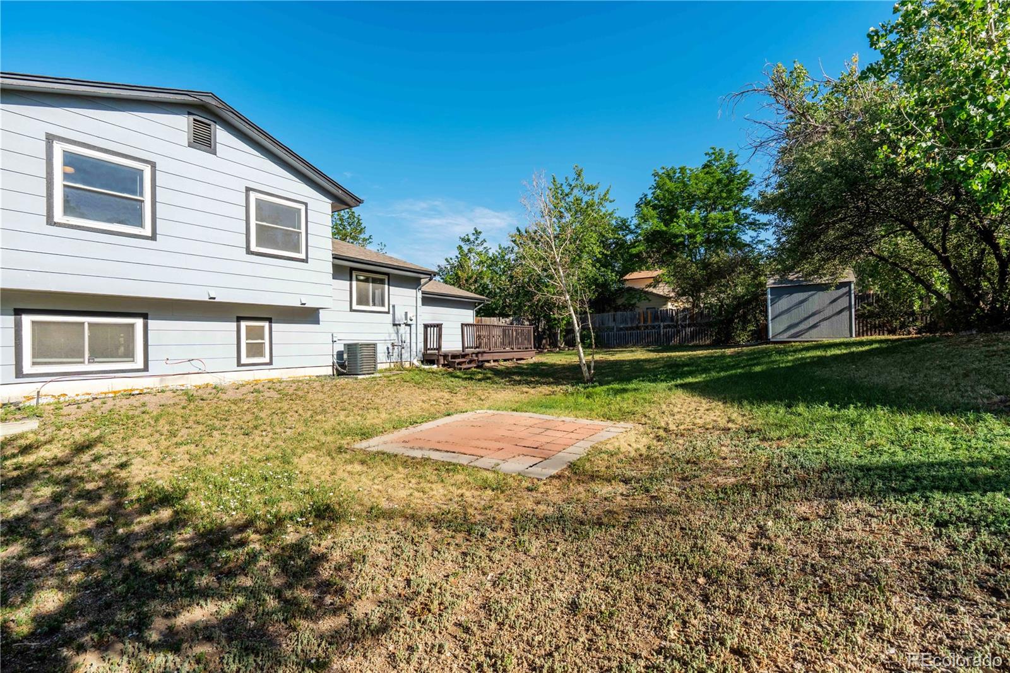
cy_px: 336
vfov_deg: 73.7
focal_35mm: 16
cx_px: 505
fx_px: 449
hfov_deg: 96.7
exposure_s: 1/2000
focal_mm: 16
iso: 50
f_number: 8
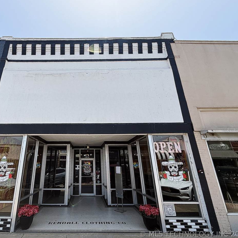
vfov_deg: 84.0
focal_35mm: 17
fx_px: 132
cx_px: 86
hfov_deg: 82.1
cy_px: 117
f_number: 2.2
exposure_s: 1/1259
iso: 50
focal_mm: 2.22
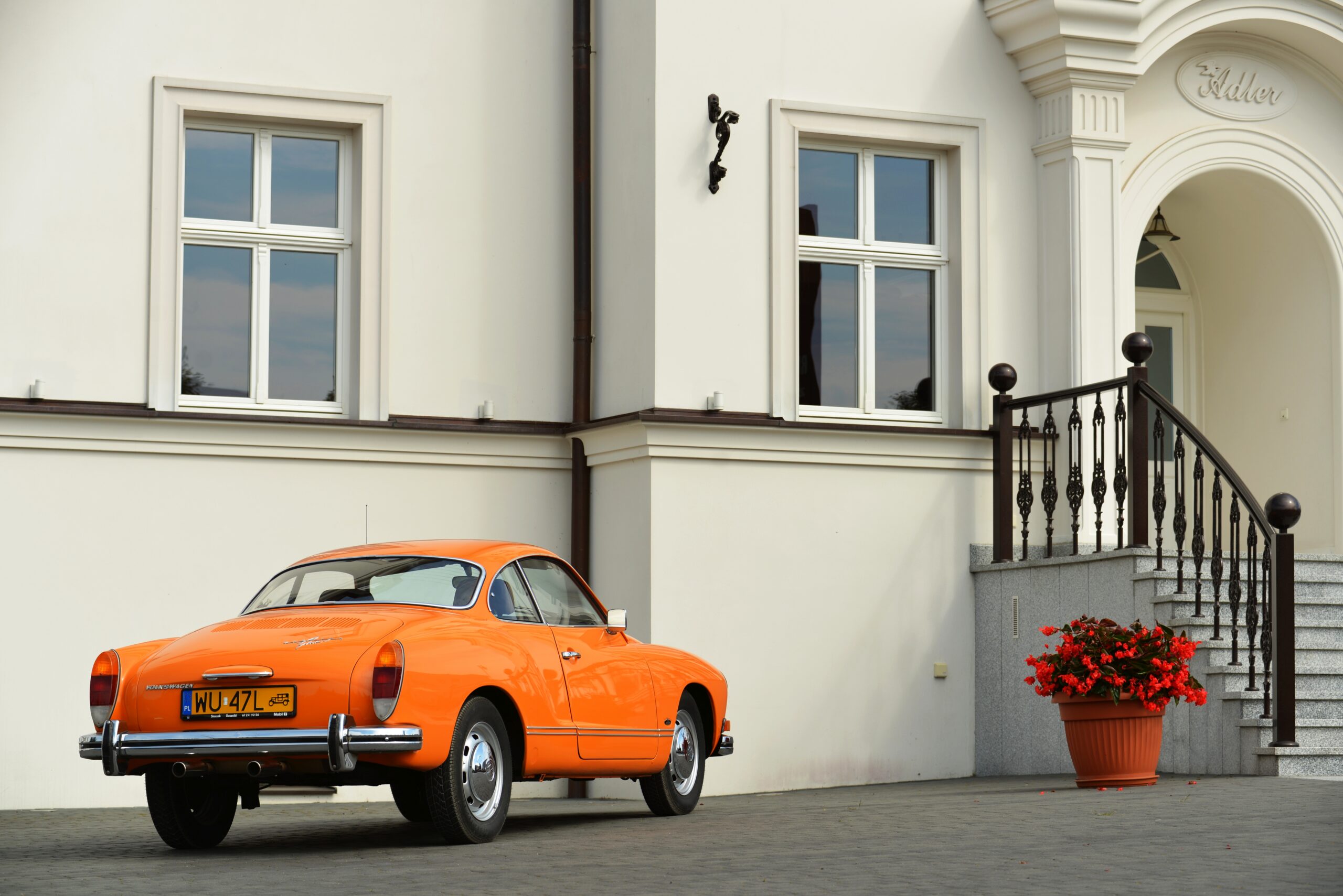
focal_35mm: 90
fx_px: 3359
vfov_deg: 15.2
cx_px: 672
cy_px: 448
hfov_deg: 22.6
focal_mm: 90
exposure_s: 1/500
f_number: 5.6
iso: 100
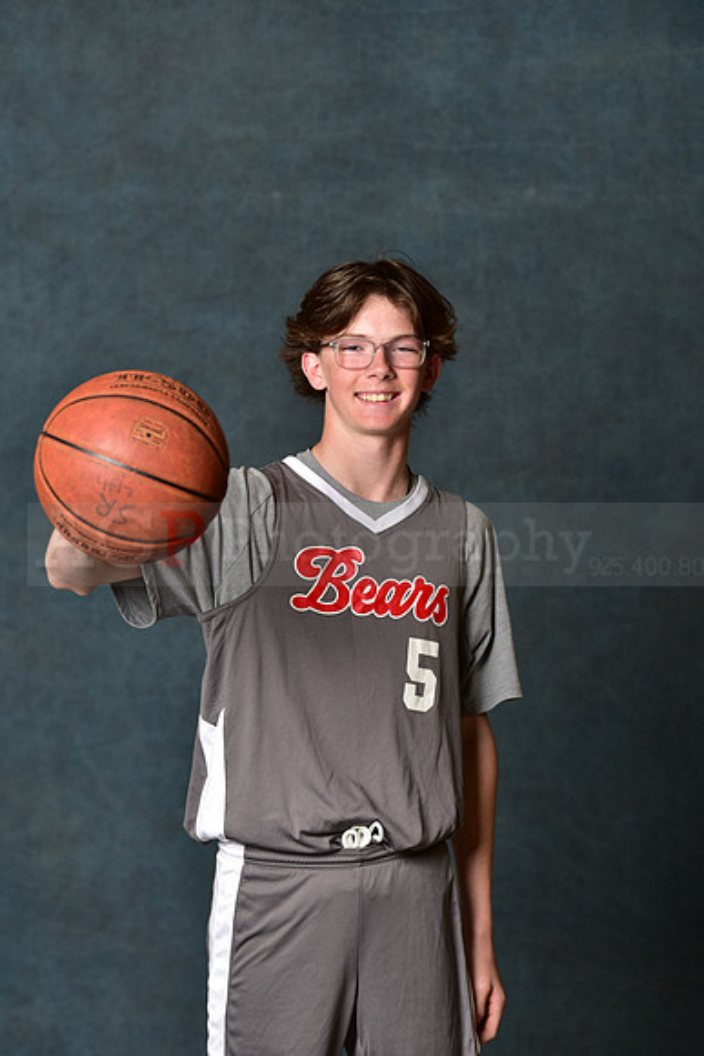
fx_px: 3811
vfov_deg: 15.8
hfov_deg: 10.6
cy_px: 528
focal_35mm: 130
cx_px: 352
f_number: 4.5
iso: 200
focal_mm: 130
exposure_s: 1/200
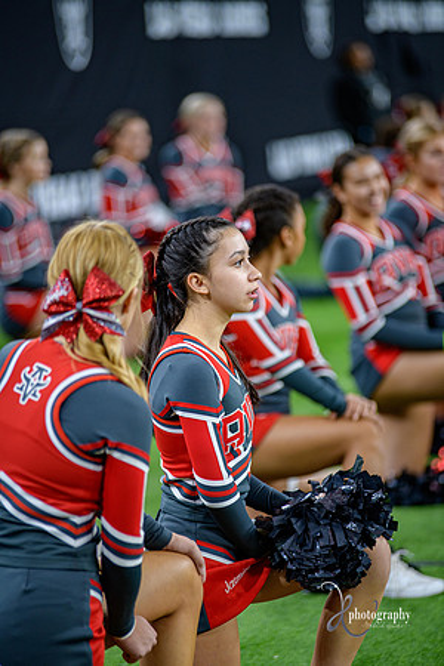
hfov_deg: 7.6
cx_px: 222
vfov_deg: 11.4
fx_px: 3330
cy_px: 333
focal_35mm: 180
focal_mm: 180
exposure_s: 1/400
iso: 1000
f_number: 2.8
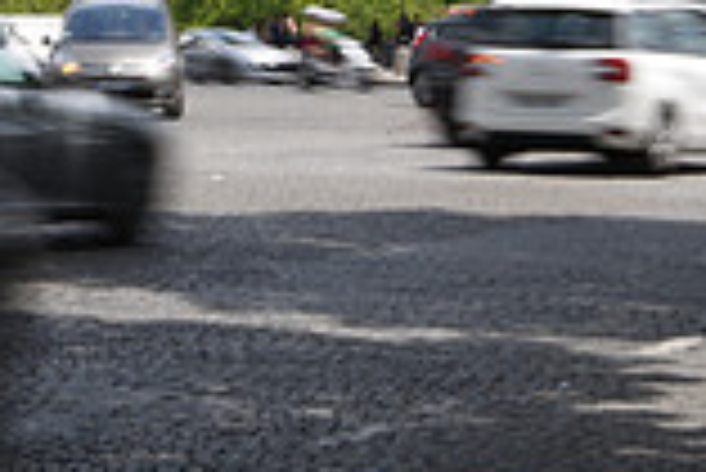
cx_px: 108
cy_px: -151
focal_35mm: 177
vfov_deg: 7.7
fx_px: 3474
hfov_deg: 11.5
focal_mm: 48
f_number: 32
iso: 64
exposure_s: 1/10
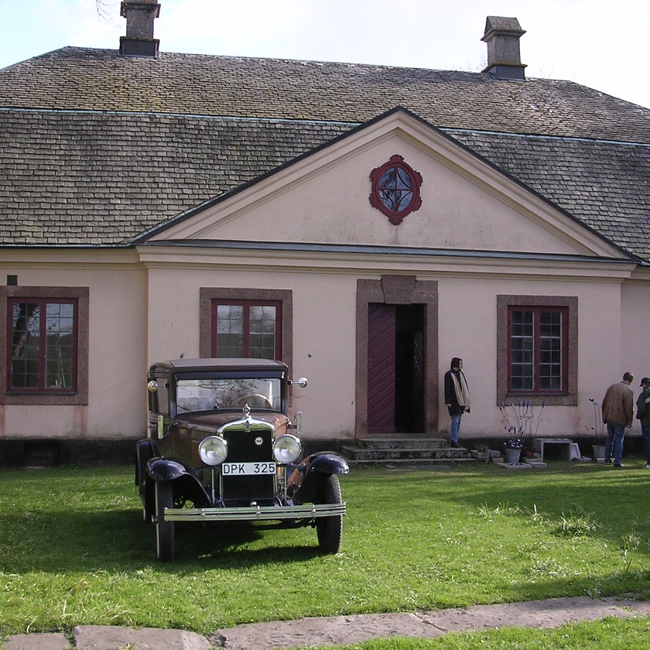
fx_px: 1020
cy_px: 303
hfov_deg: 35.4
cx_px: 320
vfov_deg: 35.3
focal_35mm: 48
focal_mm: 5.8
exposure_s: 1/288
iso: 100
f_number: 2.8
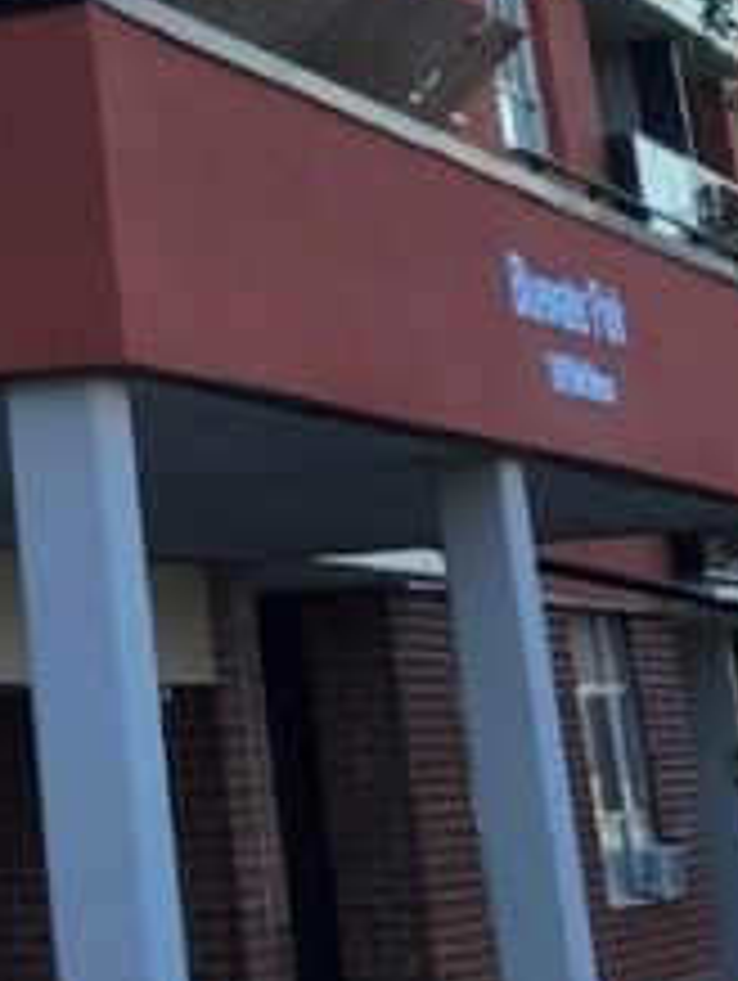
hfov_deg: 11.6
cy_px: -680
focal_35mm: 122
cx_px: -418
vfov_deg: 14.5
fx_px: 3461
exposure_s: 1/697
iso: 40
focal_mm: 5.4
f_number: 1.8
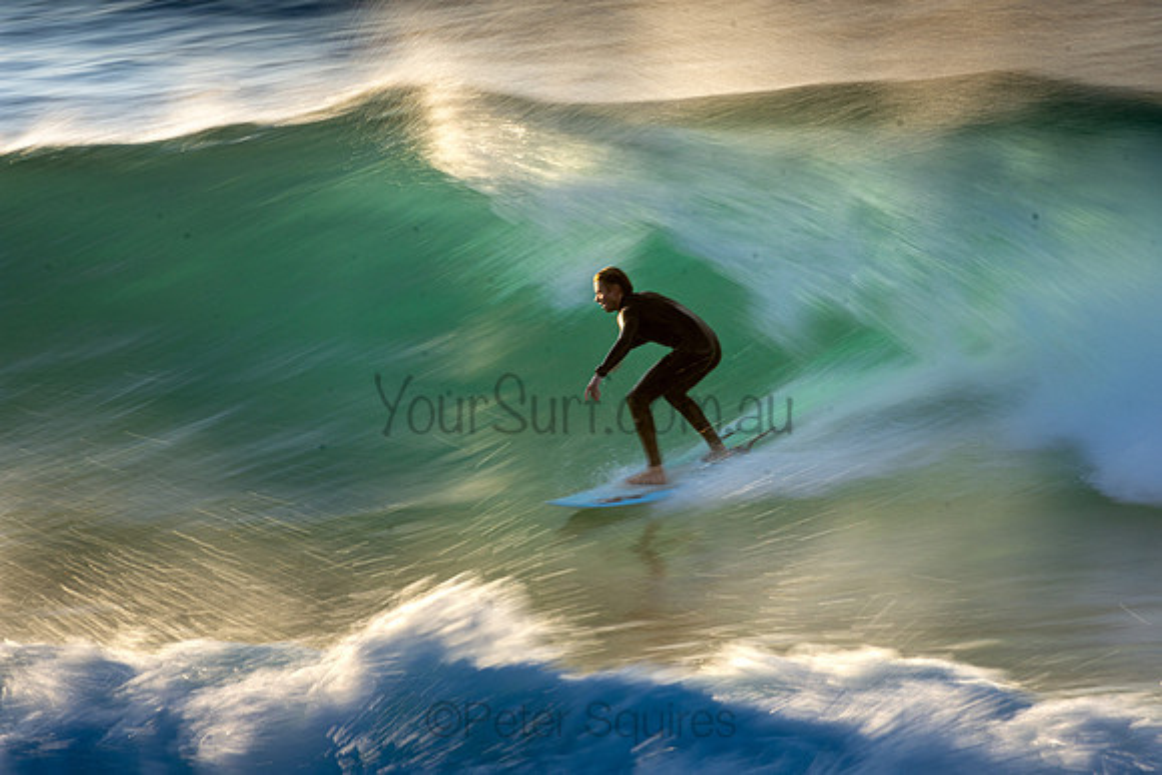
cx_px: 665
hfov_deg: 2.4
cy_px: 362
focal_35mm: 859
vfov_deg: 1.6
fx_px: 27732
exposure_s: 1/25
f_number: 20
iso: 100
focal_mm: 500
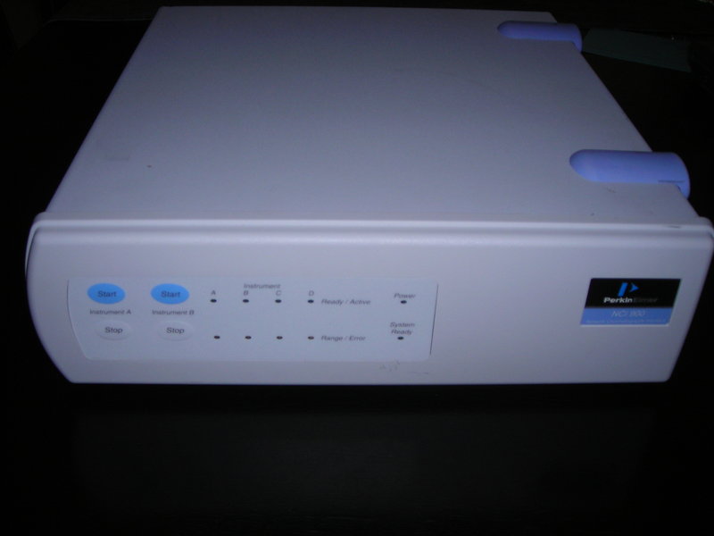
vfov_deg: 37.7
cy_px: 268
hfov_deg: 49.0
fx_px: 784
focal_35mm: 38
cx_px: 357
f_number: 3.2
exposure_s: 1/60.1
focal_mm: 6.3
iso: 50
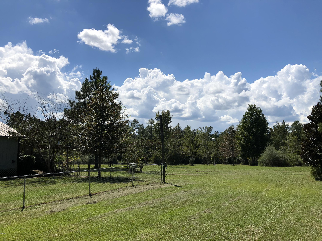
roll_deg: +1.5
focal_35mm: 28
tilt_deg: +6.1
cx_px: 161
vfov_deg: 49.7
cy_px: 120
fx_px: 260
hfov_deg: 63.4
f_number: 1.8
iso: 20
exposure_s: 1/4367
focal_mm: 3.99
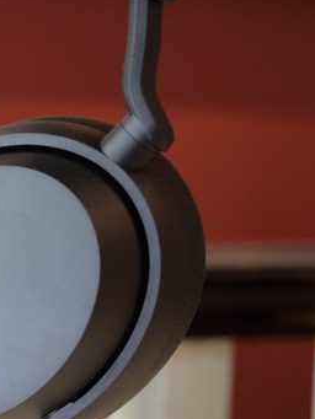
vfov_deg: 14.1
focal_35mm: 140
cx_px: -122
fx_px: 1698
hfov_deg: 10.3
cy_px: 230
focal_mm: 46
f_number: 5
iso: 1100
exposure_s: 1/15
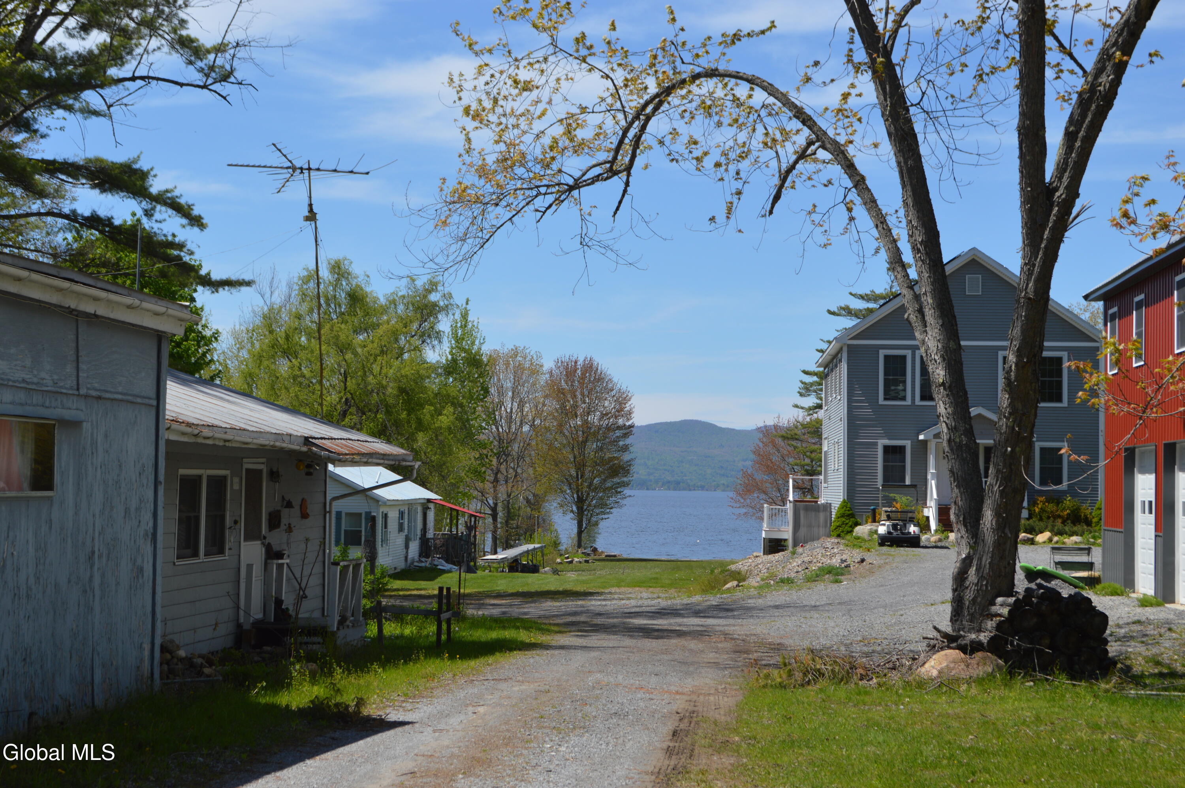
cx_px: 592
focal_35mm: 54
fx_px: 1776
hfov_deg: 36.9
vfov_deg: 25.0
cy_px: 394
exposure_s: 1/250
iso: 100
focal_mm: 36
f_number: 8
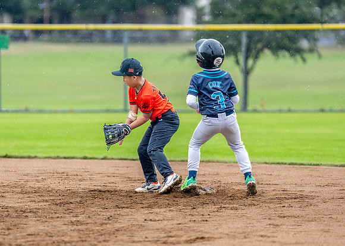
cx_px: 133
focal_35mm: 338
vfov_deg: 4.3
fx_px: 3310
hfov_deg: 6.0
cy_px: 127
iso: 1600
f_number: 2.8
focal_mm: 200
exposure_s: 1/1000
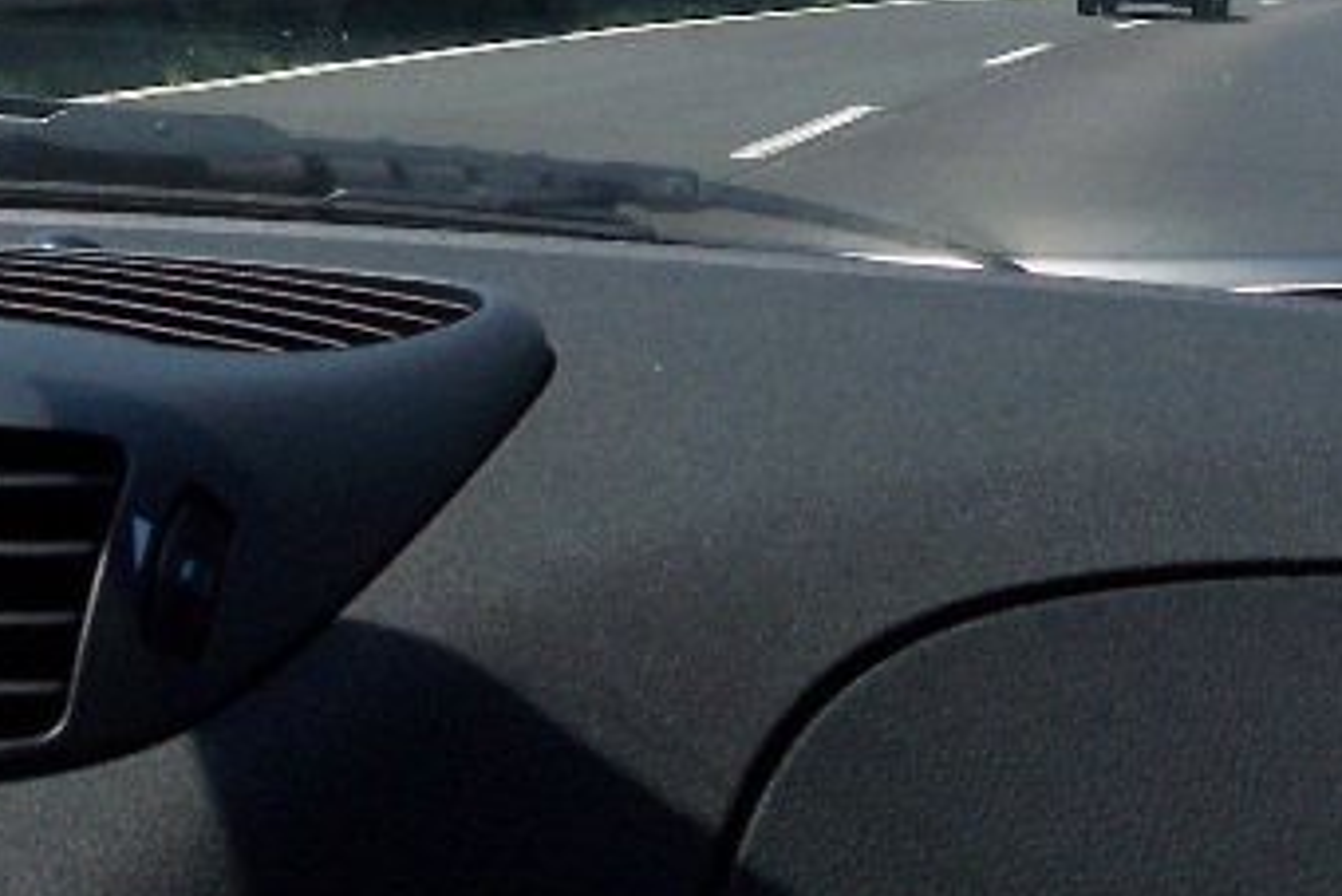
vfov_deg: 14.3
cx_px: 604
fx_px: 3468
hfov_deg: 21.9
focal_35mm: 93
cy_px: -150
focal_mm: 8
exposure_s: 1/500
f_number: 4.8
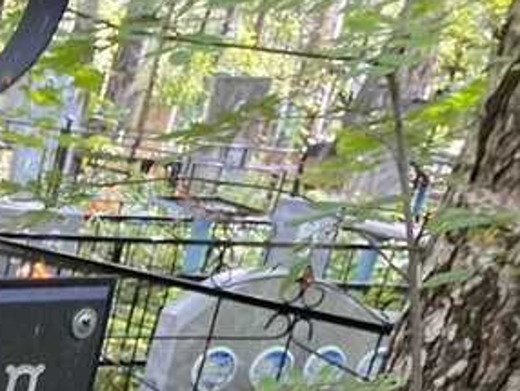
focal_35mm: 93
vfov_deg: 14.2
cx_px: -376
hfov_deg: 17.6
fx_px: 1398
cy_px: 687
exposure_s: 1/121
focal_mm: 4.25
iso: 125
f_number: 1.8
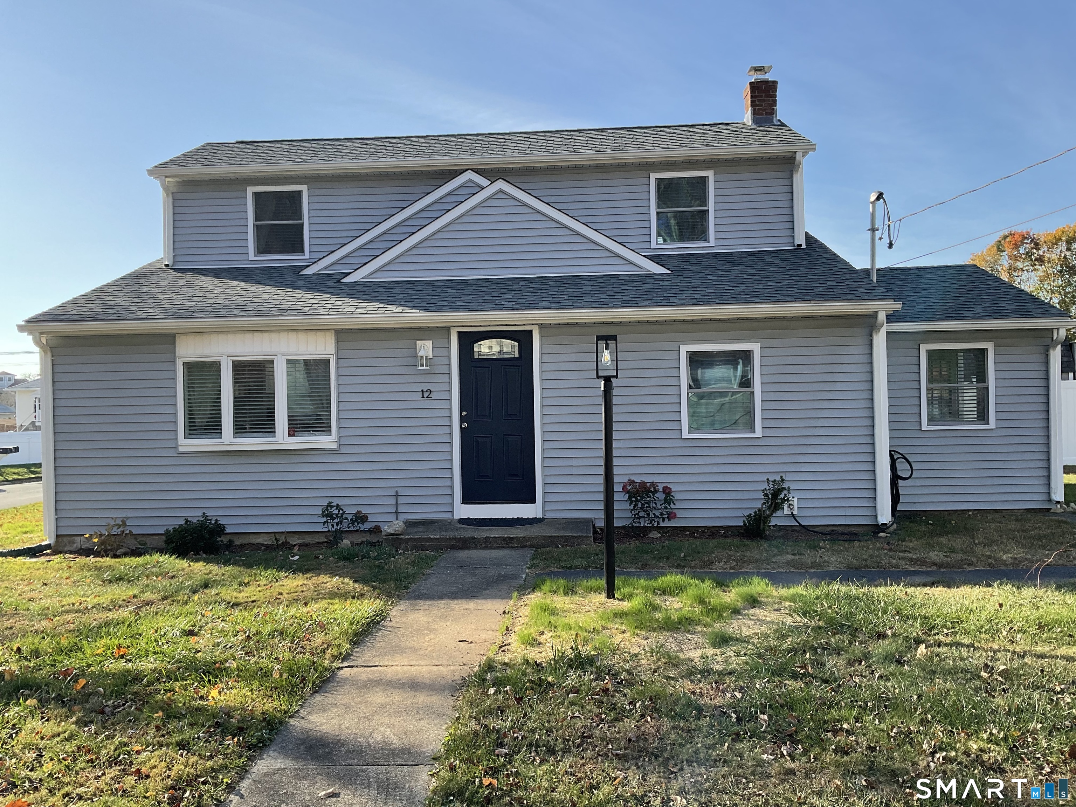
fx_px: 901
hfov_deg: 61.7
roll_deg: +0.8
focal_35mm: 29
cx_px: 538
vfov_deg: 48.2
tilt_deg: -1.3
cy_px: 404
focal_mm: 3
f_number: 1.8
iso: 16
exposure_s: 1/700
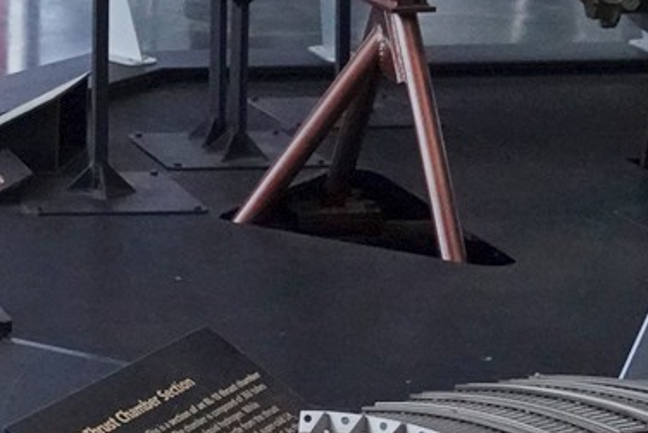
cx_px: -484
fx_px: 2683
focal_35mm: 149
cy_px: -204
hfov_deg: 12.6
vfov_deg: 9.0
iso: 8000
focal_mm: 28
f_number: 11
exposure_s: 1/100
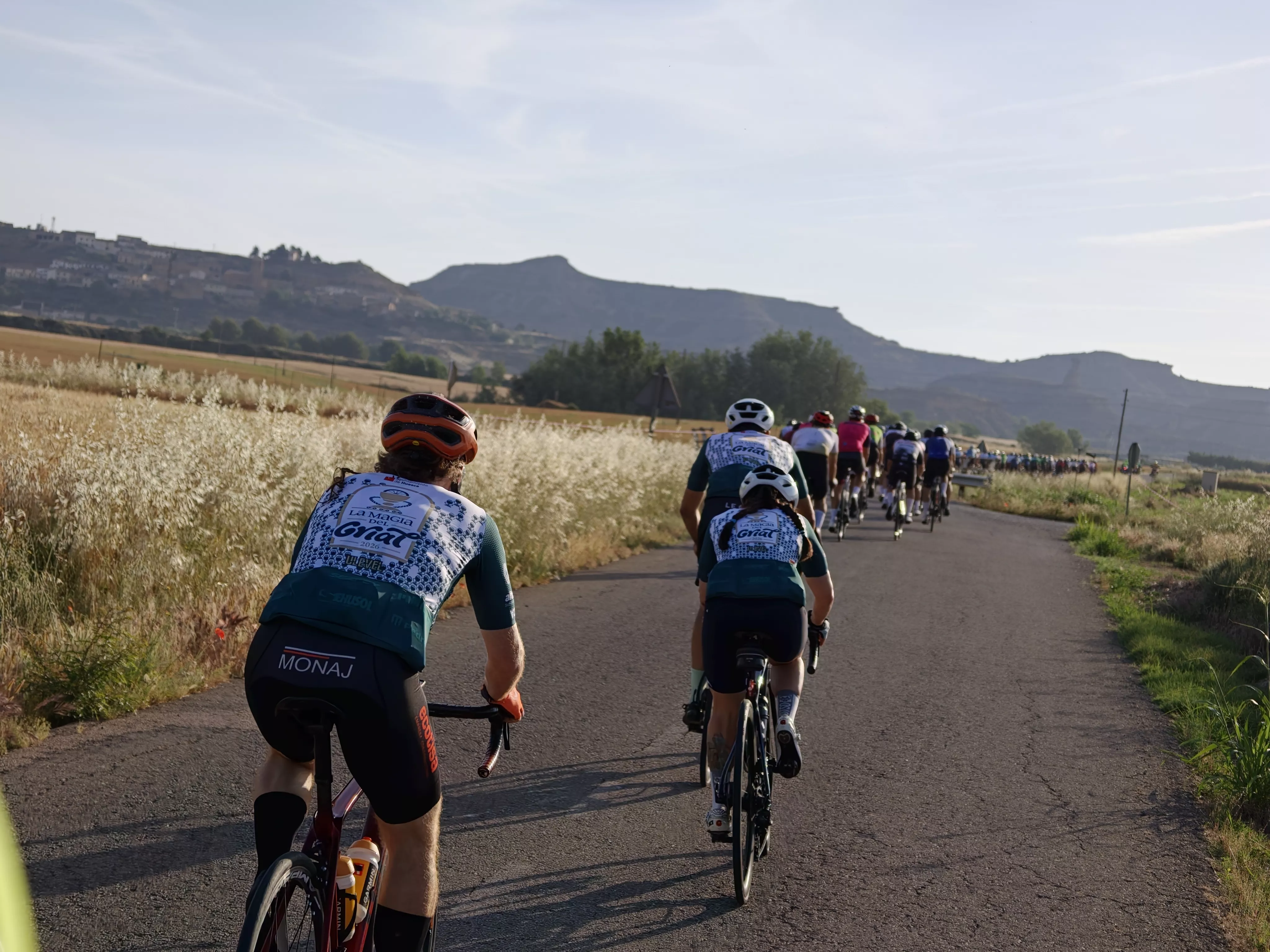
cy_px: 476
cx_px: 635
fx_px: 2568
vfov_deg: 21.0
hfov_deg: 27.8
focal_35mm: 70
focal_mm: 20.1
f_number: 2.2
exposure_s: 1/1120
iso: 50
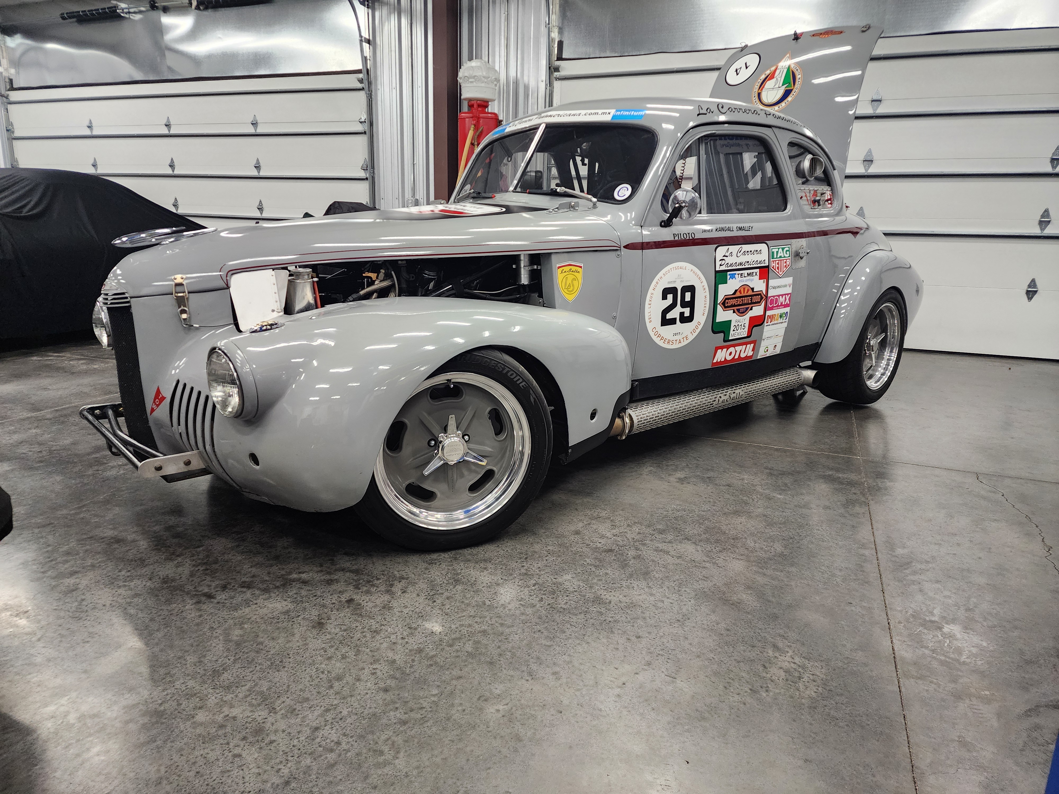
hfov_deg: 73.9
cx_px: 530
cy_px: 397
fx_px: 704
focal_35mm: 23
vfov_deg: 58.9
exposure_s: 1/120
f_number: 1.8
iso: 250
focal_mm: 6.4
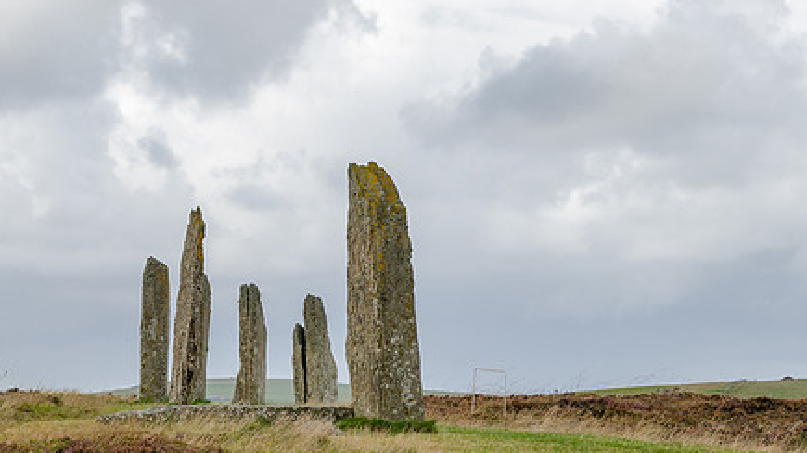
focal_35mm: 136
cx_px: 291
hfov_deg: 15.8
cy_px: 329
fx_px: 2908
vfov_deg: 8.9
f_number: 8
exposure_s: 1/250
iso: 100
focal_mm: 65
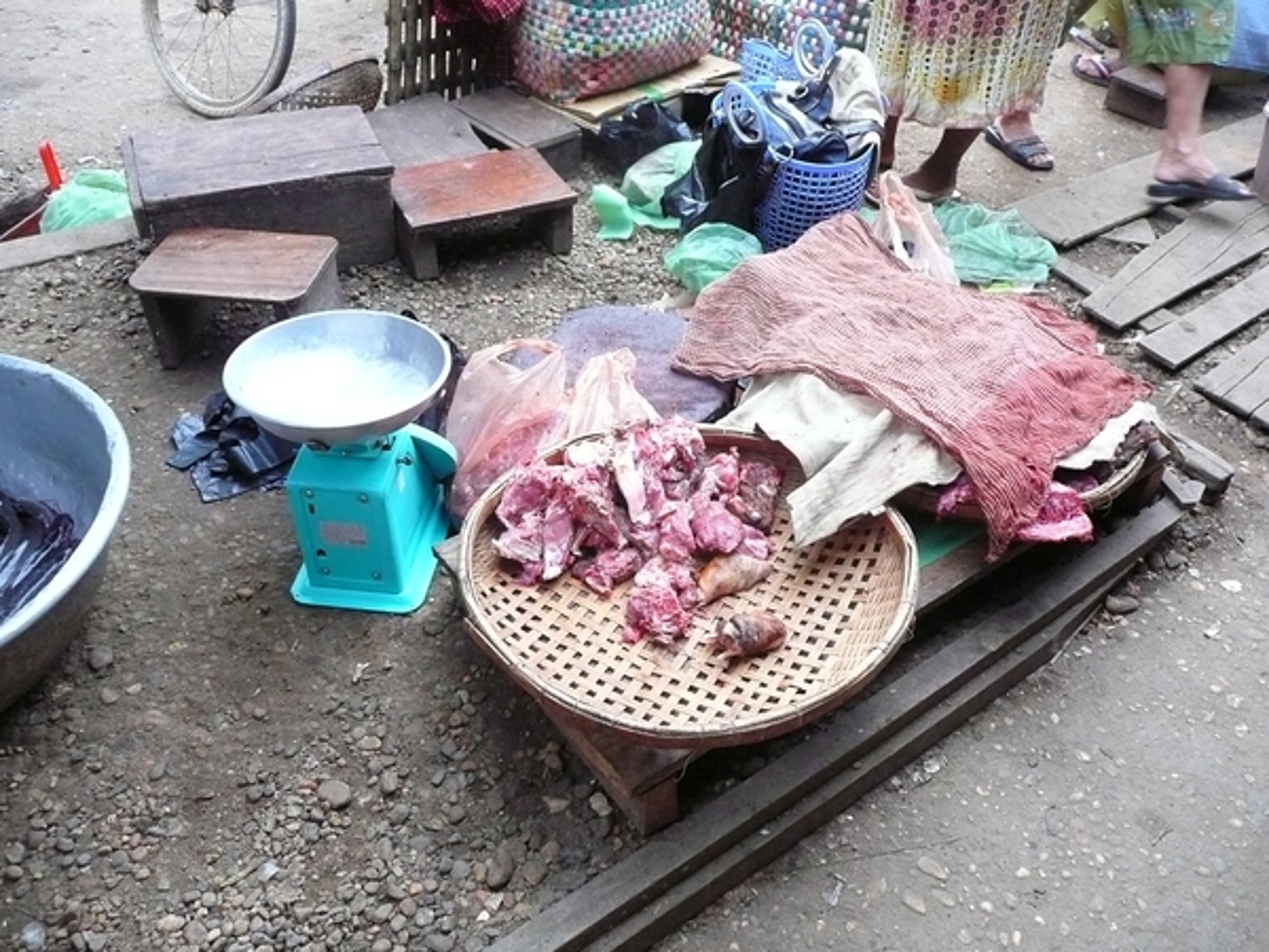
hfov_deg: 63.4
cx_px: 634
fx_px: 1026
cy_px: 476
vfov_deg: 49.7
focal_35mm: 28
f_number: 3.3
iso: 400
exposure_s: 1/100
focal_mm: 4.6
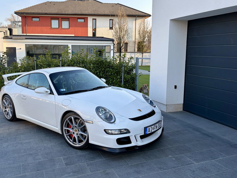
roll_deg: -0.3
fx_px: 226
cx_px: 98
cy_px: 82
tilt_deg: -7.2
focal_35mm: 33
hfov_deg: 55.0
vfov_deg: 42.9
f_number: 1.6
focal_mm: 5.96
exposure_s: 1/694
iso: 50
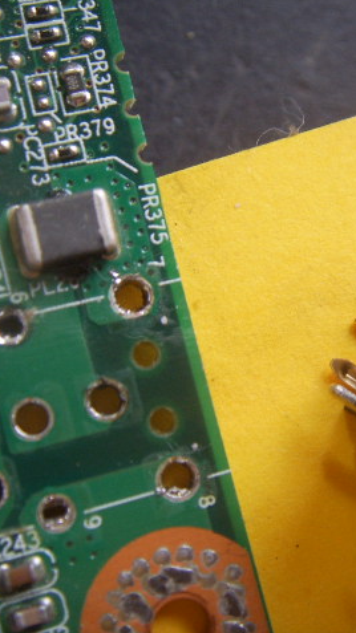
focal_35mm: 57
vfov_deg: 36.6
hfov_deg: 20.8
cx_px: 299
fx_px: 957
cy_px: 316
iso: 100
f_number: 3.5
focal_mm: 6.6
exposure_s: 1/45
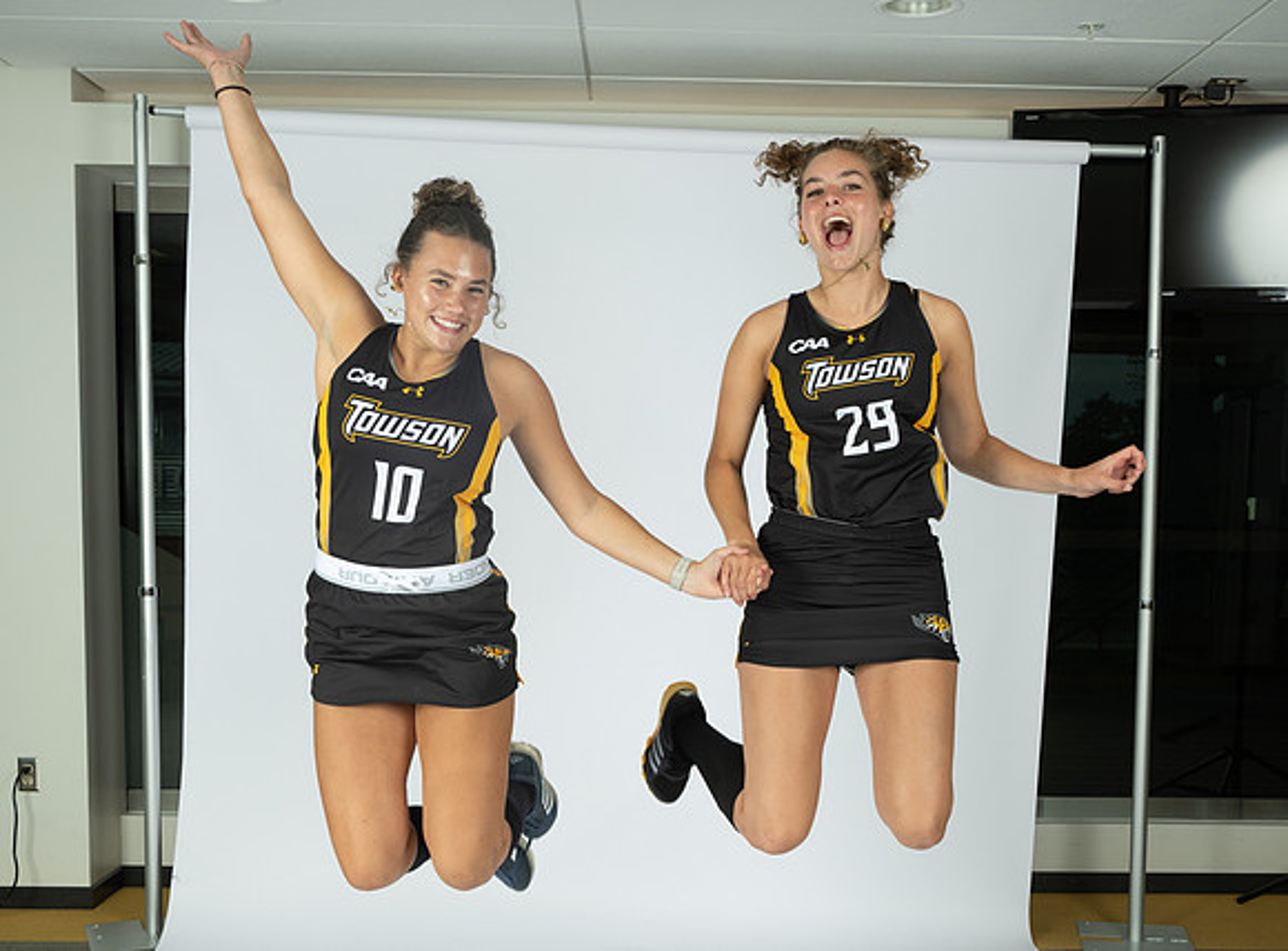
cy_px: 644
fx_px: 1753
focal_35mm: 47
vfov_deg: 30.1
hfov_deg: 40.3
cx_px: 704
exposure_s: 1/200
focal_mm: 31
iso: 160
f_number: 9
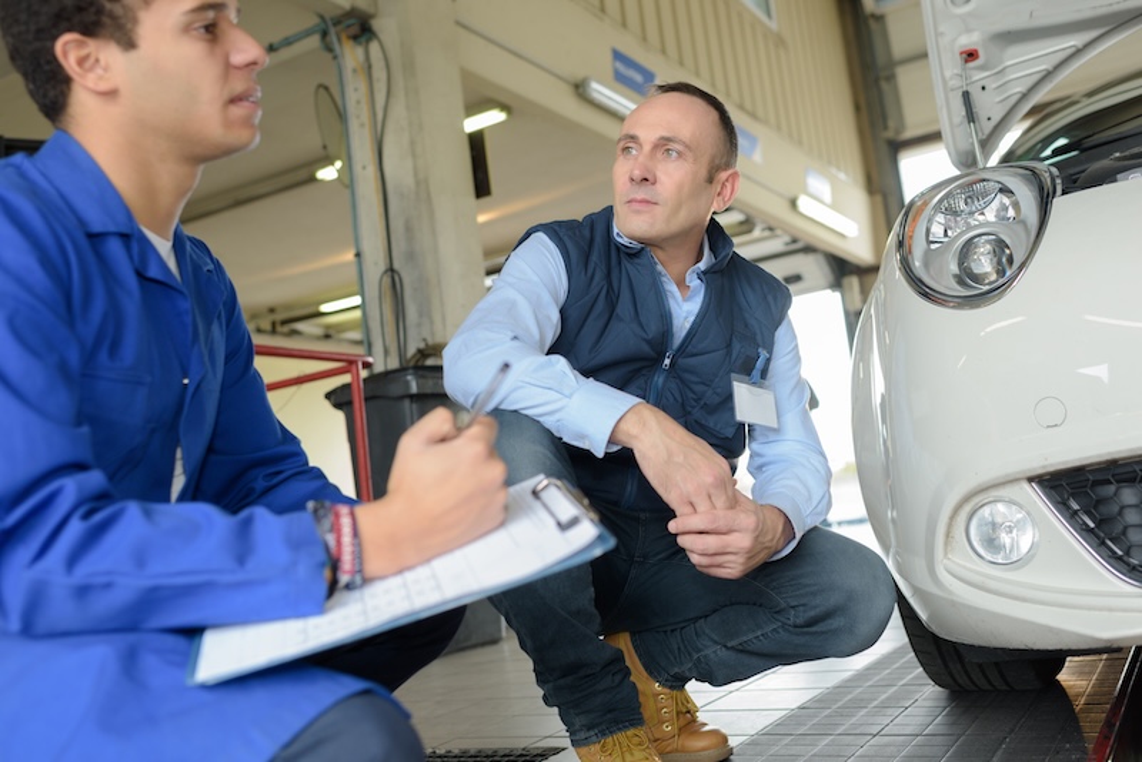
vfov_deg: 37.9
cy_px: 381
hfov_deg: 54.4
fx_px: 1111
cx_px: 571
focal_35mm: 35
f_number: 3.5
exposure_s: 1/125
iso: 500
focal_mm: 35
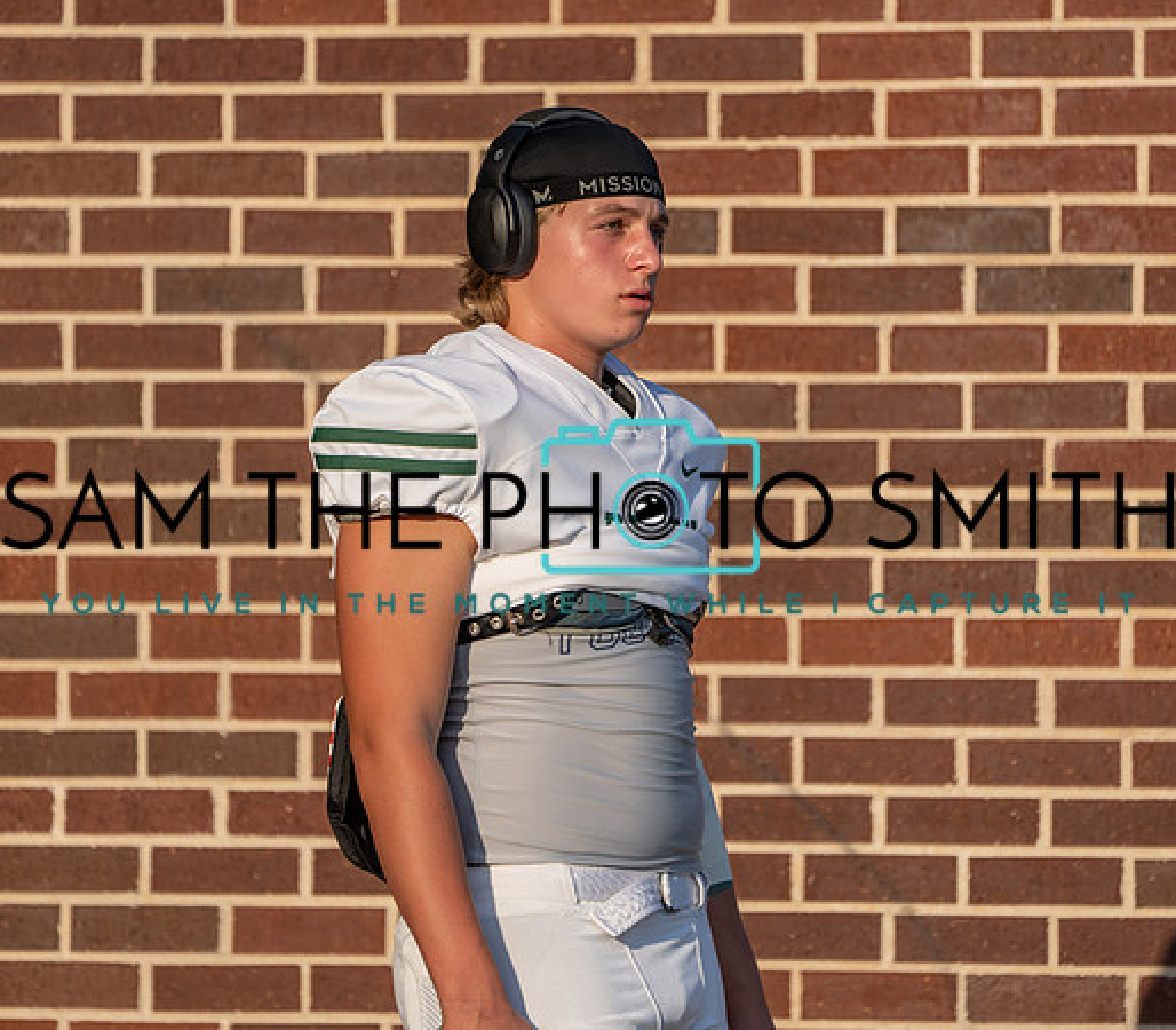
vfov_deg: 3.0
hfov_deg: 3.4
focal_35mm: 541
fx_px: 19532
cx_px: 636
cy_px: 454
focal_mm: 400
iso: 250
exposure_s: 1/1250
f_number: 5.6
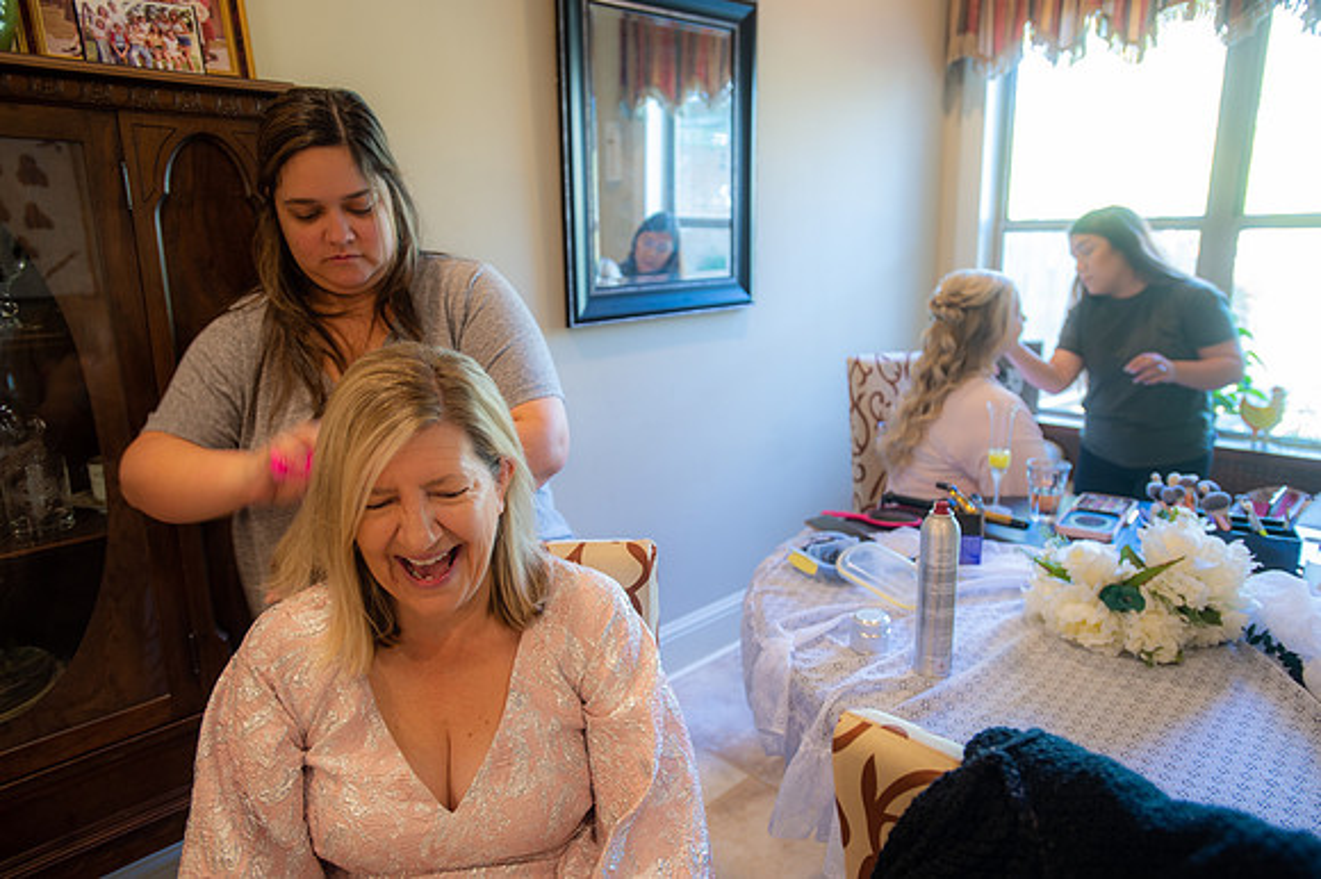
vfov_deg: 51.2
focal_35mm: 25
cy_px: 440
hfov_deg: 71.5
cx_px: 660
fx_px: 917
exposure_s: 1/20
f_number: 3.2
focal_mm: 25
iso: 500
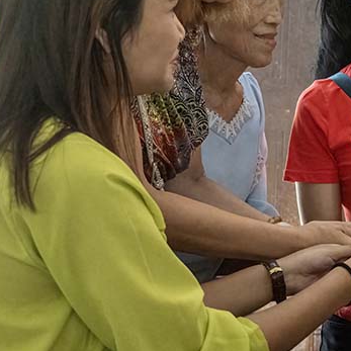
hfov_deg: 14.9
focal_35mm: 113
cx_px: 427
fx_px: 1296
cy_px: 104
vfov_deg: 15.4
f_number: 7.1
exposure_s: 1/200
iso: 18000
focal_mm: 48
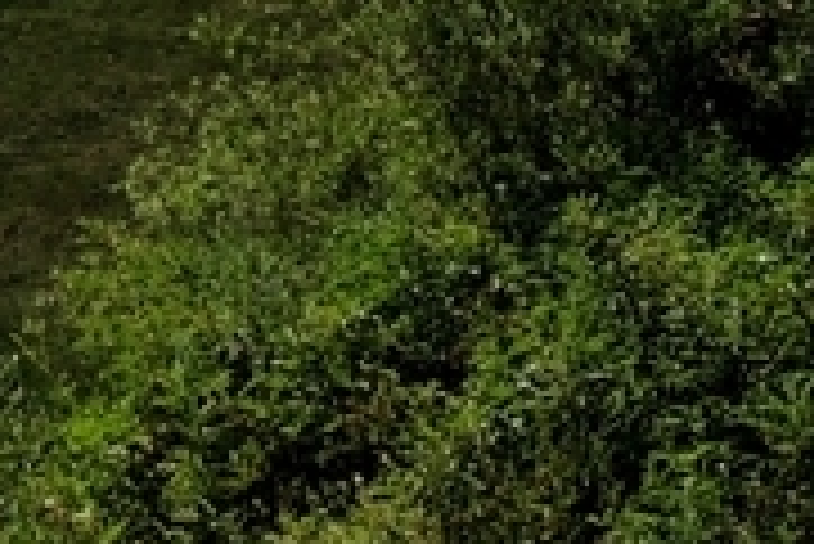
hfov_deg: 2.9
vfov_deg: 1.9
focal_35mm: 723
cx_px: 459
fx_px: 16360
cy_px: -1034
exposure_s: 1/800
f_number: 4.2
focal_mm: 18.7
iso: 100
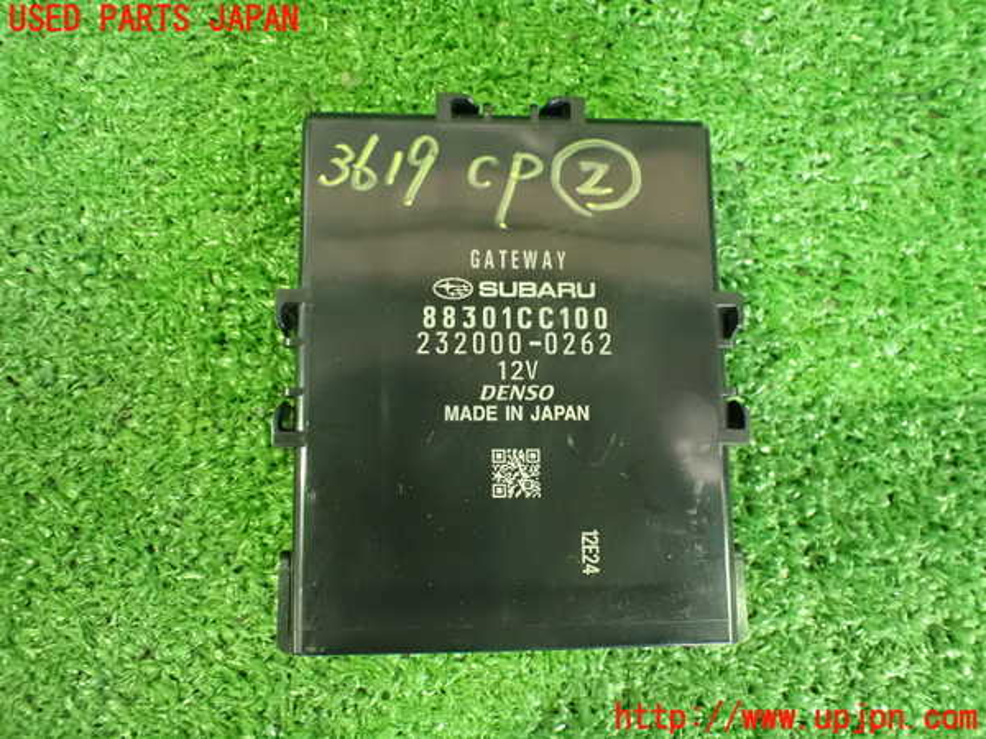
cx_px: 493
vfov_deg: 46.8
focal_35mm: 30
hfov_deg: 60.0
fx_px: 855
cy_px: 370
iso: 1600
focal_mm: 5.4
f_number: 2.3
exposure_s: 1/30
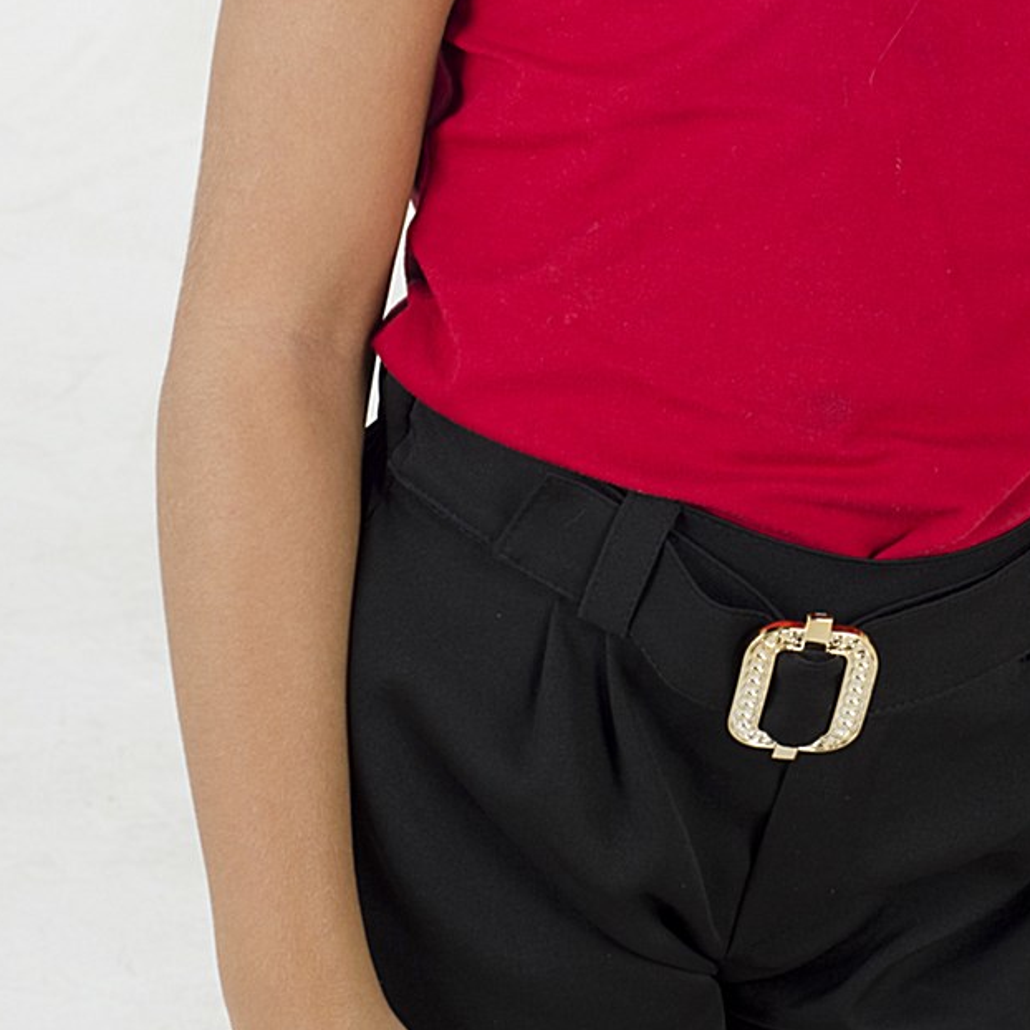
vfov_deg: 9.4
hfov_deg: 9.5
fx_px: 6194
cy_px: 33
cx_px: 871
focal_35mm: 184
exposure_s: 1/125
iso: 200
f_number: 9
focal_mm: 50
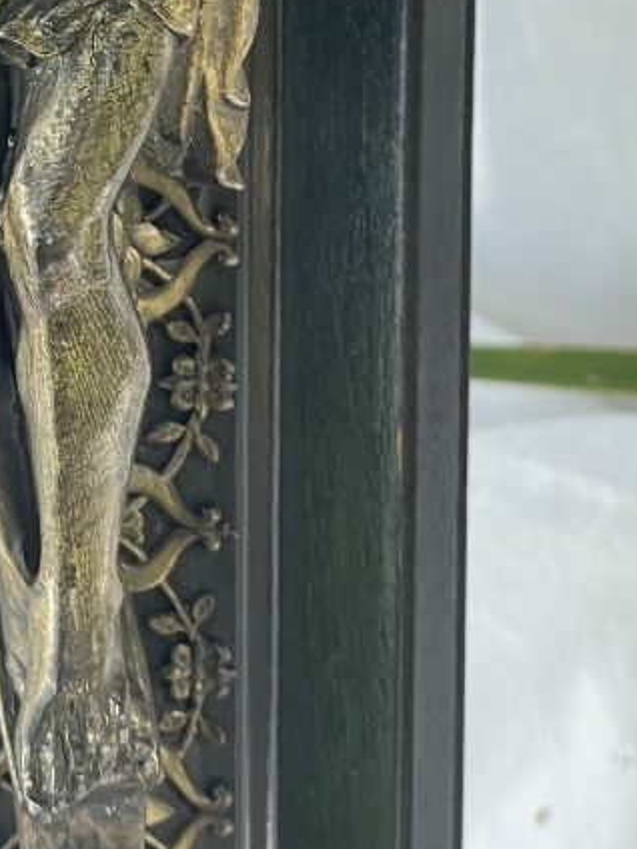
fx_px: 3607
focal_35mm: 147
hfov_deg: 10.0
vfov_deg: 13.0
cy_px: -266
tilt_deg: -48.7
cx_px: 78
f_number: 2
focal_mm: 6
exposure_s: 1/99
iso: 25
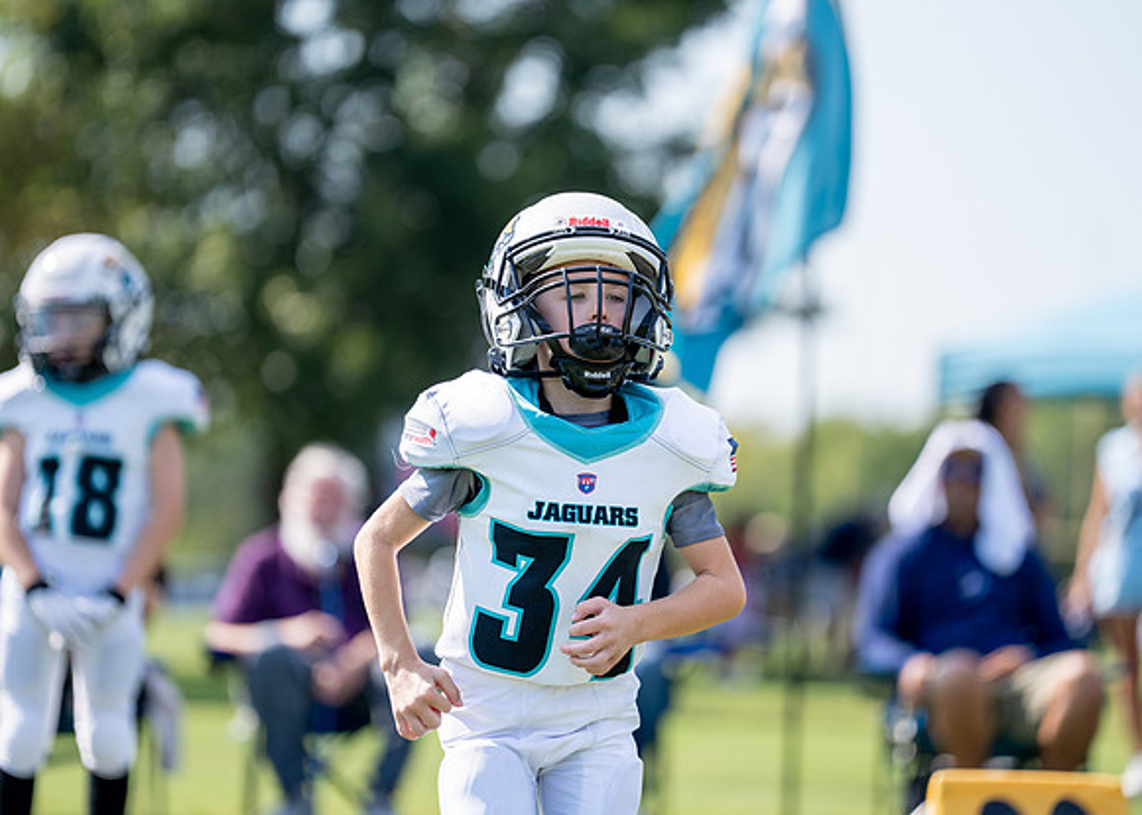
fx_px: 6661
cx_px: 589
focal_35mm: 205
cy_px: 377
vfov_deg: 7.0
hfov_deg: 9.8
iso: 200
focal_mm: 182
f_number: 2.8
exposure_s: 1/2500
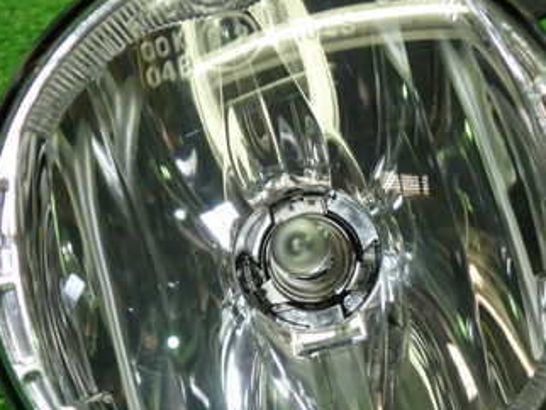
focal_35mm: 67
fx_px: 1058
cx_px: 297
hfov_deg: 28.9
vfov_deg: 21.8
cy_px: 283
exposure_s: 1/60
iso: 200
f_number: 2.5
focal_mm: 6.37
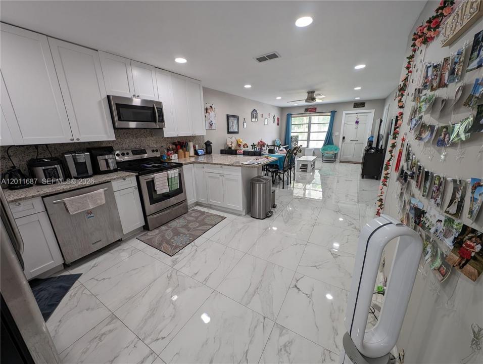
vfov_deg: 94.7
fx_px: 168
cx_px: 242
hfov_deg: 110.5
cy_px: 182
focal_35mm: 12
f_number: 1.95
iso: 43
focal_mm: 2.23
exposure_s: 1/40
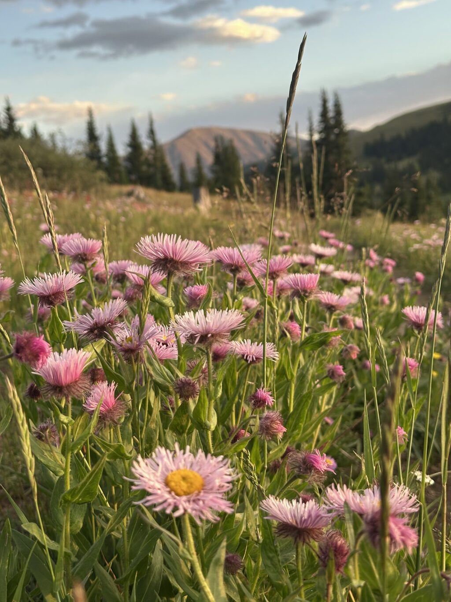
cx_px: 226
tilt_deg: -6.7
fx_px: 834
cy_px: 301
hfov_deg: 30.3
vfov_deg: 39.7
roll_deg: +6.9
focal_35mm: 48
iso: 64
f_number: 1.78
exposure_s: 1/221
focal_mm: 6.86
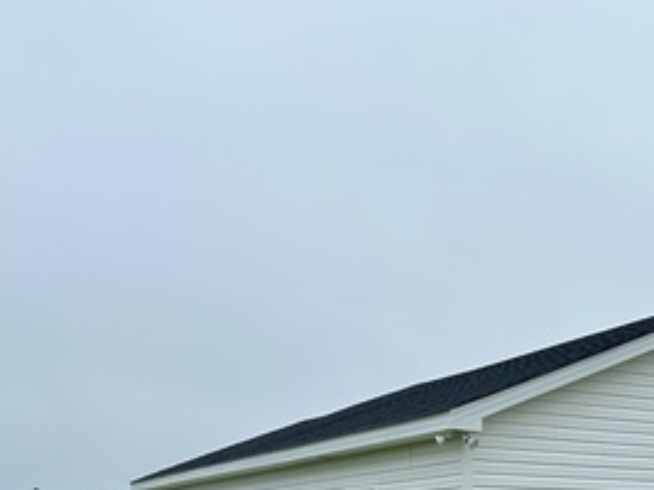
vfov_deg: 22.5
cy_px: 590
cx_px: 685
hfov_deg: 29.6
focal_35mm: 60
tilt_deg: -1.3
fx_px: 1133
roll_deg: +0.3
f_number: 1.78
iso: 80
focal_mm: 6.86
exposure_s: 1/1339
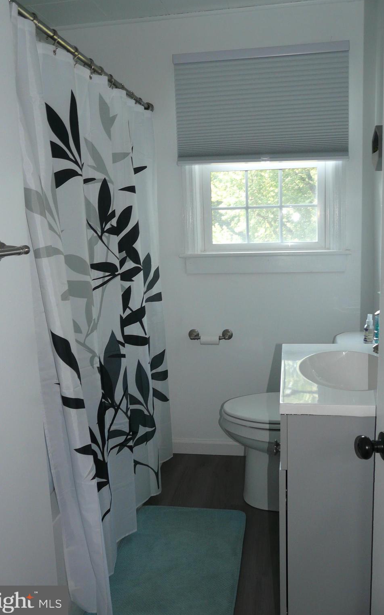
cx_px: 200
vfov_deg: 62.9
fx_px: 502
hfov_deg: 41.8
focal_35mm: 30
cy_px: 308
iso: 100
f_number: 2.8
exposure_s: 1/30
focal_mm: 4.6
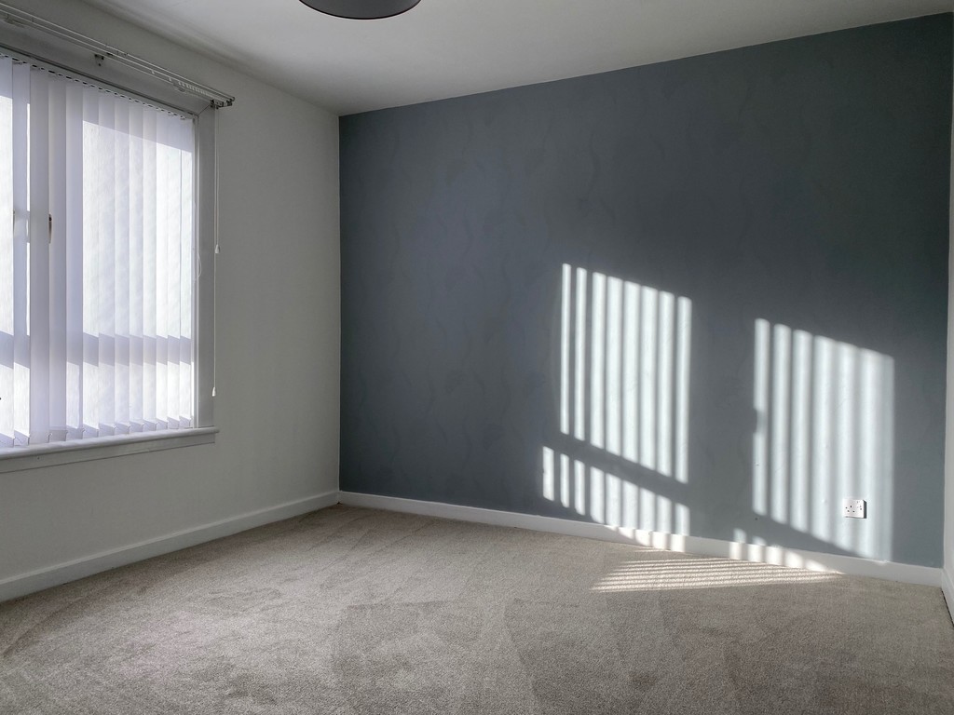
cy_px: 358
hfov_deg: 67.3
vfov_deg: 53.1
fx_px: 717
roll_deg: -0.8
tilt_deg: -0.5
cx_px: 477
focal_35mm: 26
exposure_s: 1/328
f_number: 1.8
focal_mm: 4.25
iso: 32
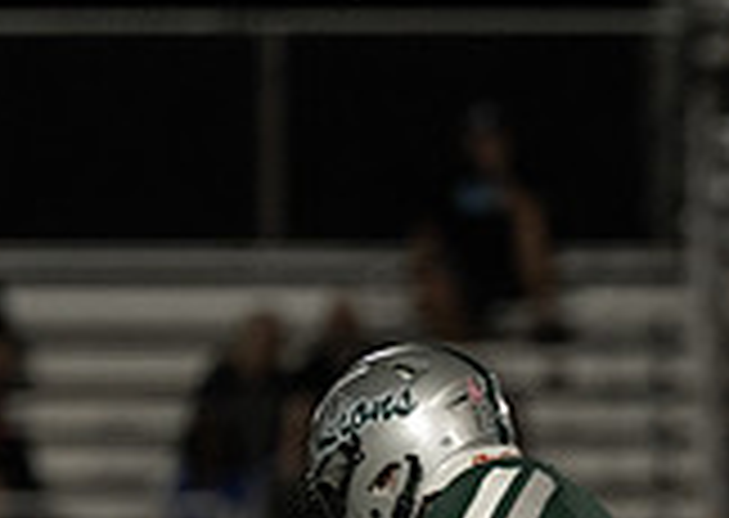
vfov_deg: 1.7
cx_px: 797
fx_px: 17562
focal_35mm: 850
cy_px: 843
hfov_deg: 2.4
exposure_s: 1/1000
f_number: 2.8
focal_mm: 200
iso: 1600
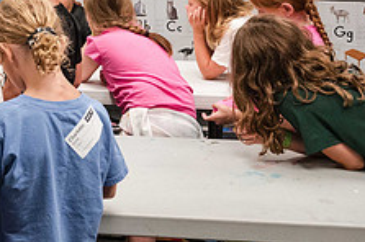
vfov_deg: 13.4
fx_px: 1012
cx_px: -100
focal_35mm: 100
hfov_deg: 19.0
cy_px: -30
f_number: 7.1
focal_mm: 35
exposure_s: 1/200
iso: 6400
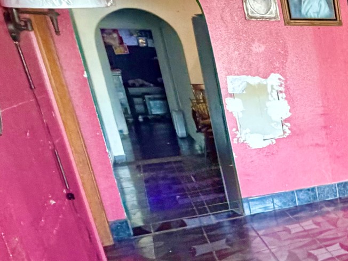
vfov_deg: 32.1
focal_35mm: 44
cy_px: 205
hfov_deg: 29.3
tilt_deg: -17.5
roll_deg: +1.1
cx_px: 504
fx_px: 442
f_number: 2.2
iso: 1250
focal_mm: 2.22
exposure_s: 1/44
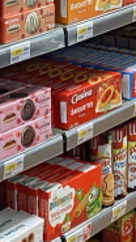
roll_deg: +0.1
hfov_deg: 7.9
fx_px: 981
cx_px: -7
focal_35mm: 153
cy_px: -18
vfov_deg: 13.8
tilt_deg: -10.3
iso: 160
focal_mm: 4.25
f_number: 1.8
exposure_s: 1/50
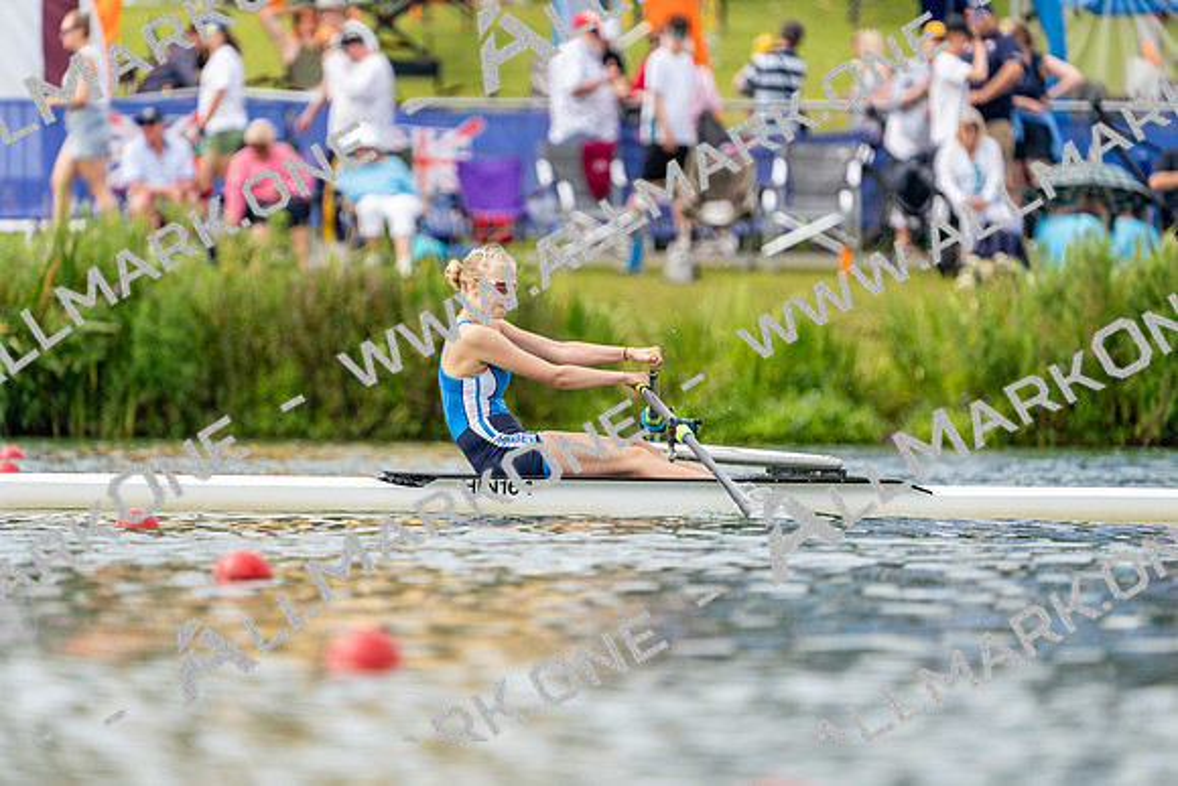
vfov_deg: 2.3
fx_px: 19637
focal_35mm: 600
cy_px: 393
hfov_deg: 3.4
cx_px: 589
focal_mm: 600
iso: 640
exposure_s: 1/1600
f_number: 6.3
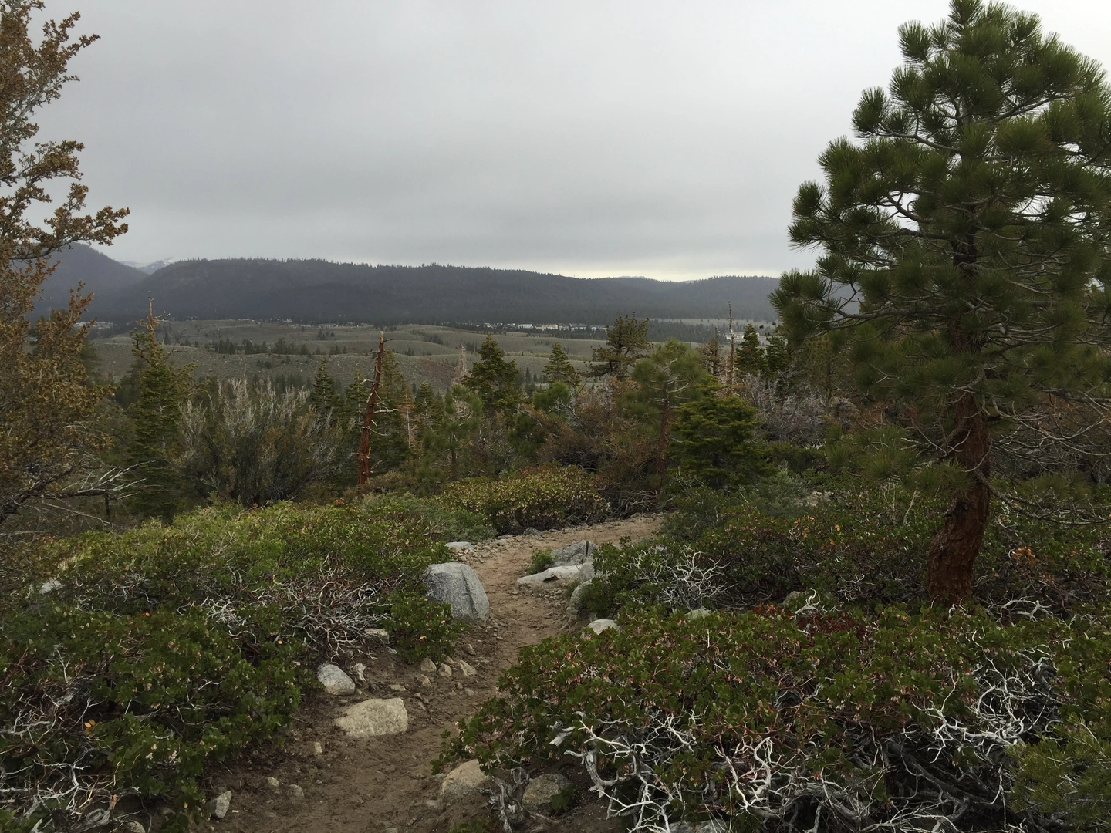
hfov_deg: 61.7
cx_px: 556
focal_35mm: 29
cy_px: 416
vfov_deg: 48.2
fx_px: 931
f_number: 2.2
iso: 32
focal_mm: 4.15
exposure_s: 1/262
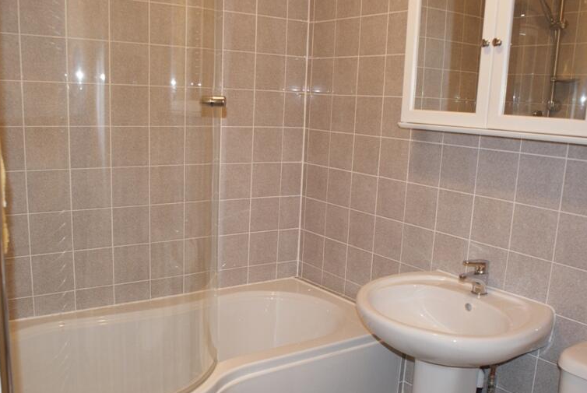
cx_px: 289
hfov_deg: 54.4
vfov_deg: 38.0
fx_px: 571
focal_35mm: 35
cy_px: 207
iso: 400
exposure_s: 1/60
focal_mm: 22
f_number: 5.6
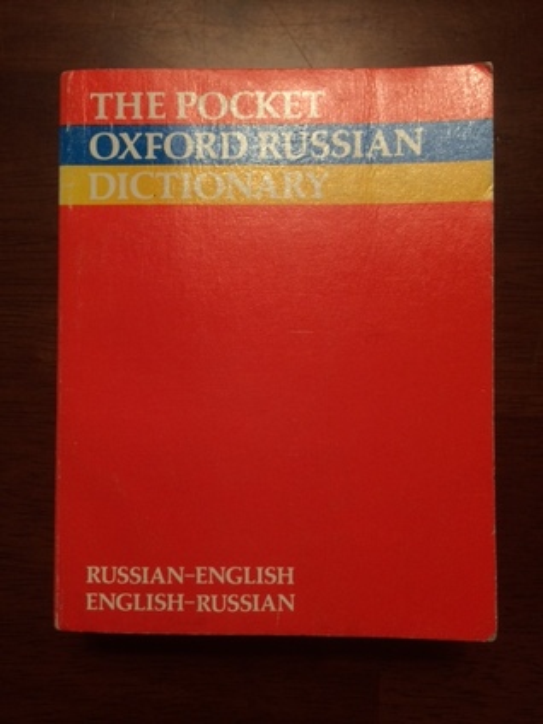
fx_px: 607
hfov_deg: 48.2
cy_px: 362
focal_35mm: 29
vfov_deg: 61.7
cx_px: 272
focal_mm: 4.15
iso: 40
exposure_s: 1/40
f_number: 2.2
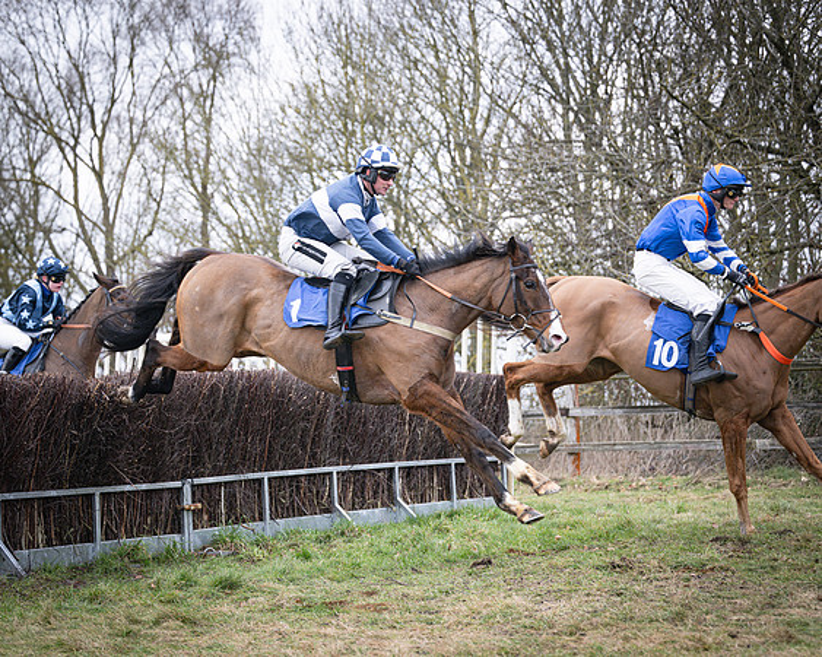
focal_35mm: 79
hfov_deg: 24.2
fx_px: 1917
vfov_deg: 19.4
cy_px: 328
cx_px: 329
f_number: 2.8
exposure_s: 1/1600
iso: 400
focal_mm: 70
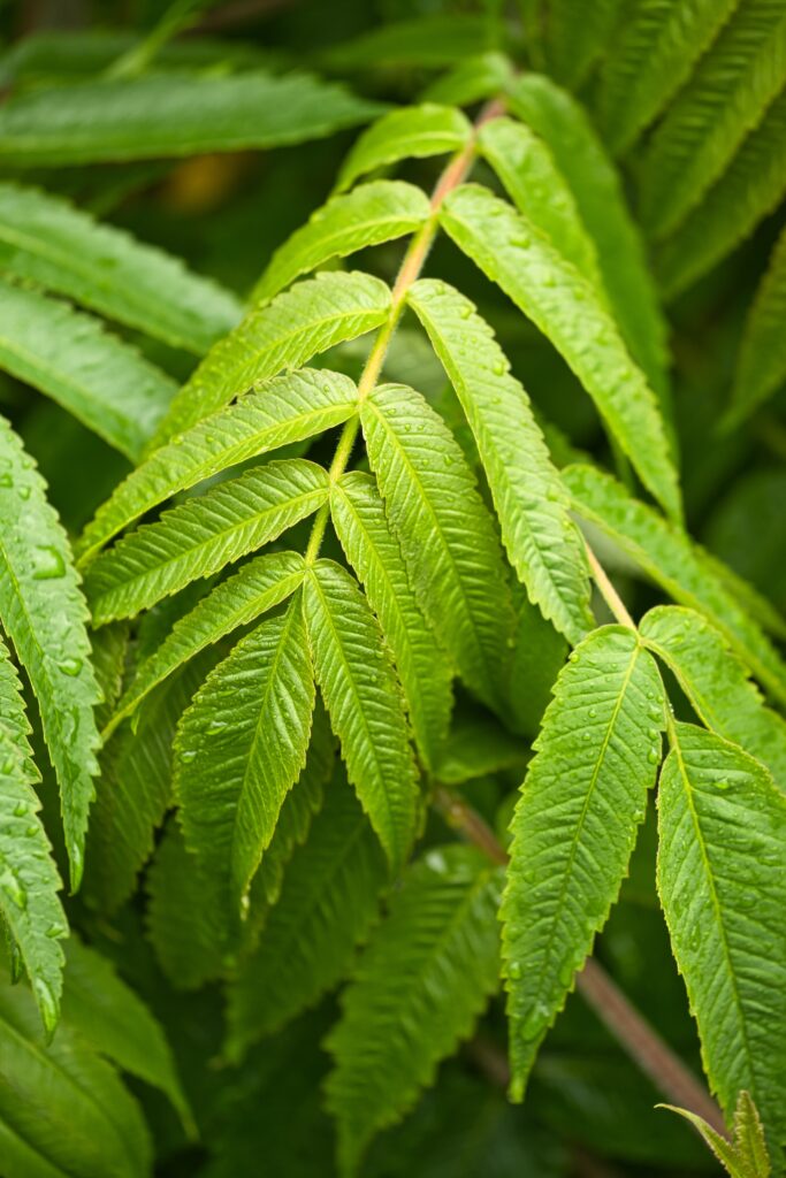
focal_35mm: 120
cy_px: 589
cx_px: 393
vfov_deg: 17.1
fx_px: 3928
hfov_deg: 11.4
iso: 160
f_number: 3.6
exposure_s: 1/100
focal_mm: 80
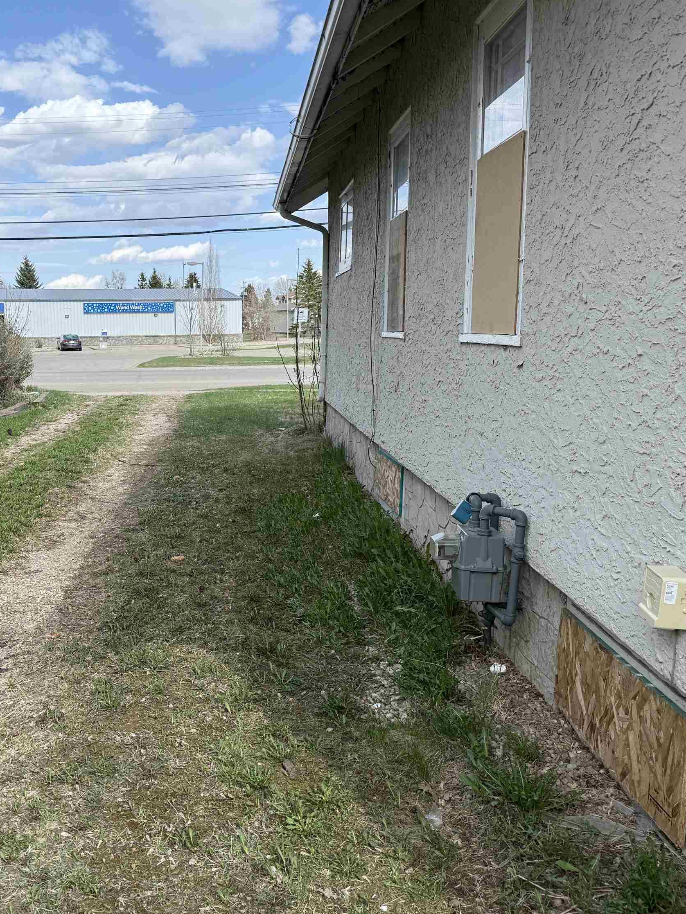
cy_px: 455
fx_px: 872
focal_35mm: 33
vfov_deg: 55.3
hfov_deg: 41.9
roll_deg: +0.7
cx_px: 184
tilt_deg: -7.2
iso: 100
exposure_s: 1/2525
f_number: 1.78
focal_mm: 6.76
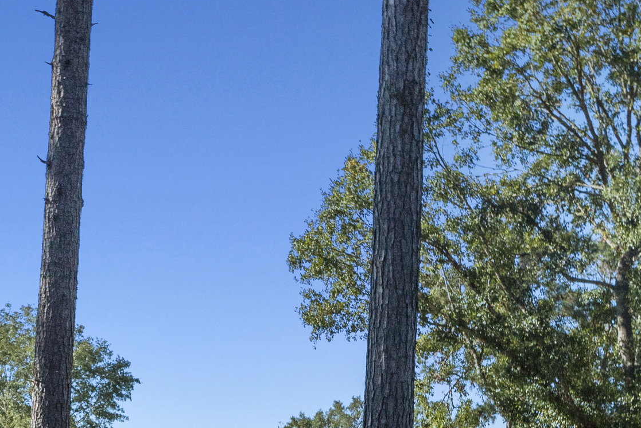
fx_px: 1960
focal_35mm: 110
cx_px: -19
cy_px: 503
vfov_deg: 12.2
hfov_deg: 18.1
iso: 1000
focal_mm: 40
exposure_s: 1/5000
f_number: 8
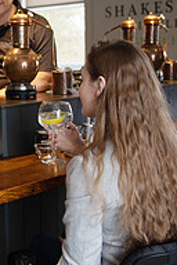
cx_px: -12
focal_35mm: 75
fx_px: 553
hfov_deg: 17.6
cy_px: 113
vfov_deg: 27.0
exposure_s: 1/250
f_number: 2.8
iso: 400
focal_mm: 32
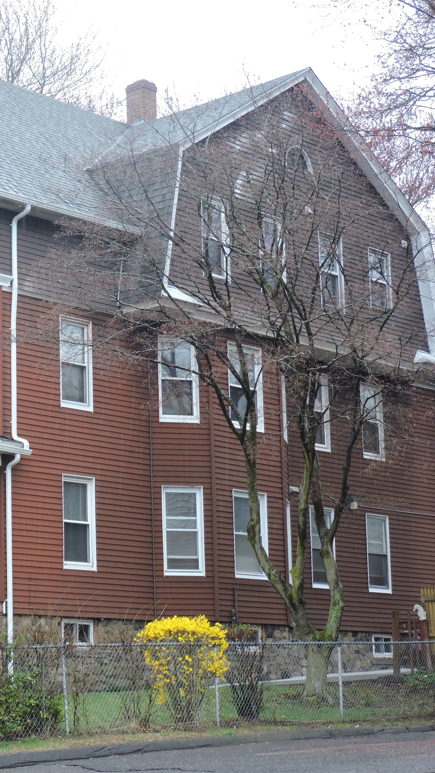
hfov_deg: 14.5
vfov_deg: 25.9
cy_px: 390
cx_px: -7
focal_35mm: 82
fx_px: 1681
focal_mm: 9.8
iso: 160
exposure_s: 1/60
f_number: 3.7
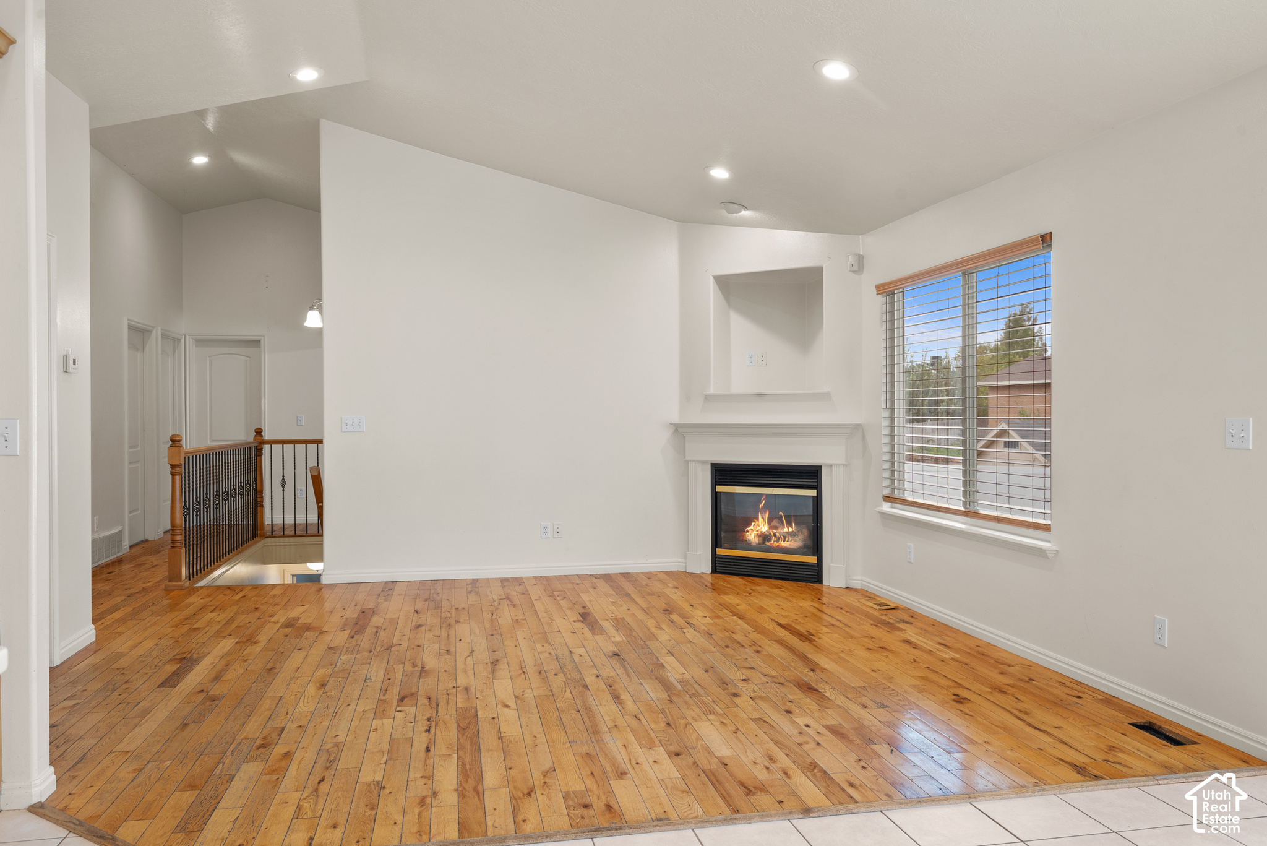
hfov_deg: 70.4
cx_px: 634
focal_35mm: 26
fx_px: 898
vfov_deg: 50.4
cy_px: 423
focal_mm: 25.5
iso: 500
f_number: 8
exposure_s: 1/1.25
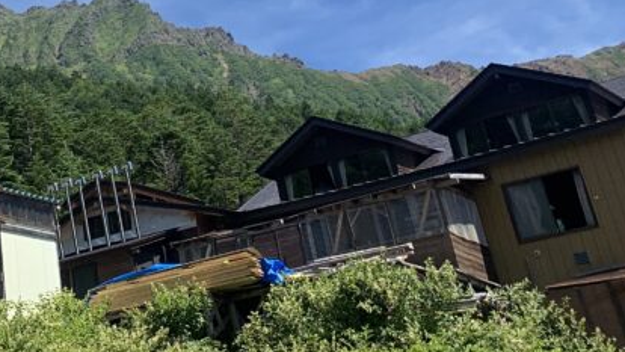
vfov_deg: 15.9
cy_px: -172
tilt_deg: +31.5
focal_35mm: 70
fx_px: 1160
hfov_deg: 28.1
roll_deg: +4.6
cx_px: -18
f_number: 1.8
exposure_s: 1/2114
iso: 25
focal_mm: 4.25
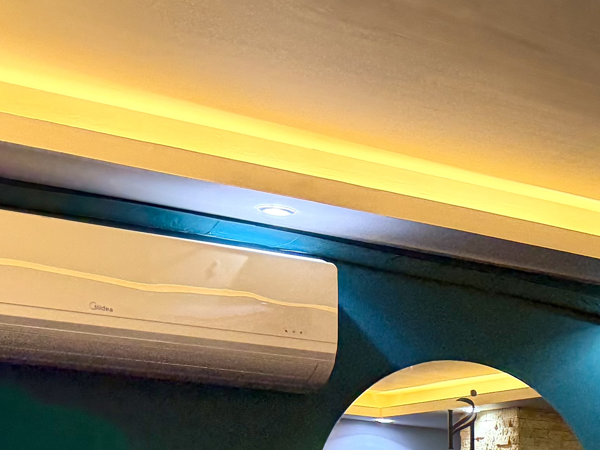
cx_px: 783
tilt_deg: -6.4
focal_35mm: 81
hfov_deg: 21.7
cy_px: 730
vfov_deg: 16.2
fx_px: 1404
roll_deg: -1.9
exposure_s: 1/100
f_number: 1.78
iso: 320
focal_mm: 6.76
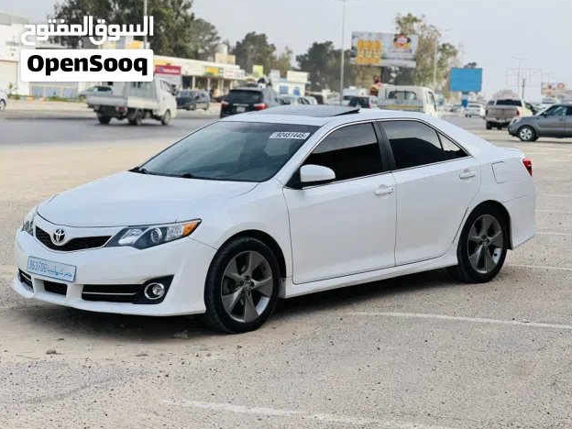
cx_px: 292
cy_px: 214
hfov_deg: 24.7
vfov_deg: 18.7
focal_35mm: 79
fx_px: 1305
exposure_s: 1/274
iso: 25
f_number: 2.8
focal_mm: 9
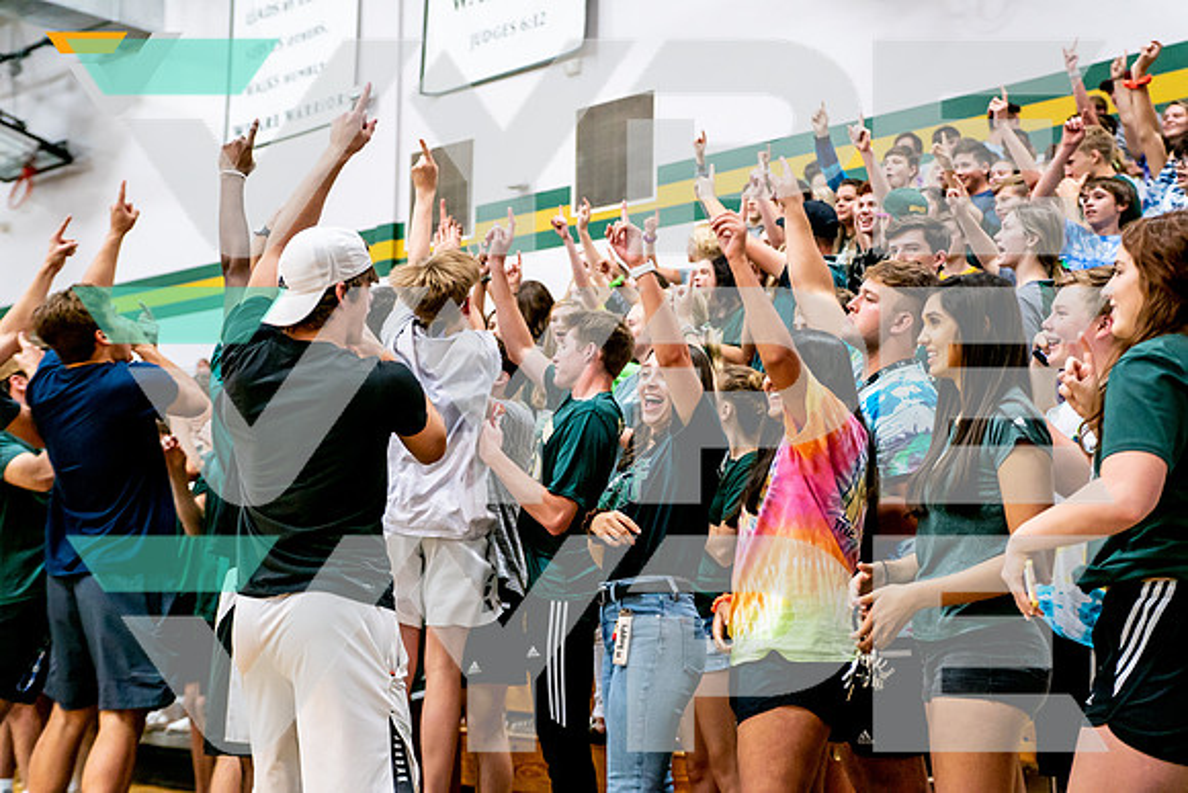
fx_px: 1551
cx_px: 594
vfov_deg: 28.7
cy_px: 396
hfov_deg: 41.9
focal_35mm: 47
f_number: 2.8
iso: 2500
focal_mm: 47
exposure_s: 1/750
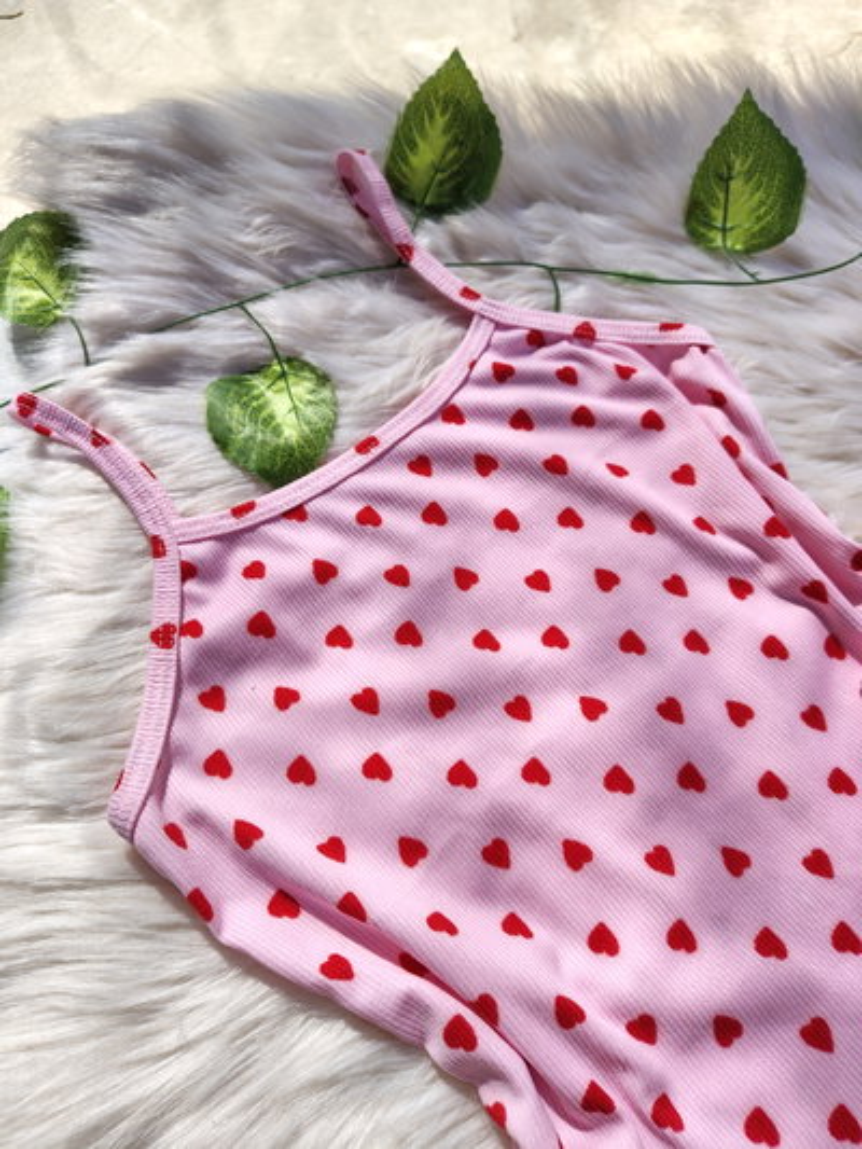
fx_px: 797
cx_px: 431
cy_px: 574
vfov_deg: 71.6
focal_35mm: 24
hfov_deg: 56.8
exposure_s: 1/389
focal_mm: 5.56
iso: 100
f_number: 1.8
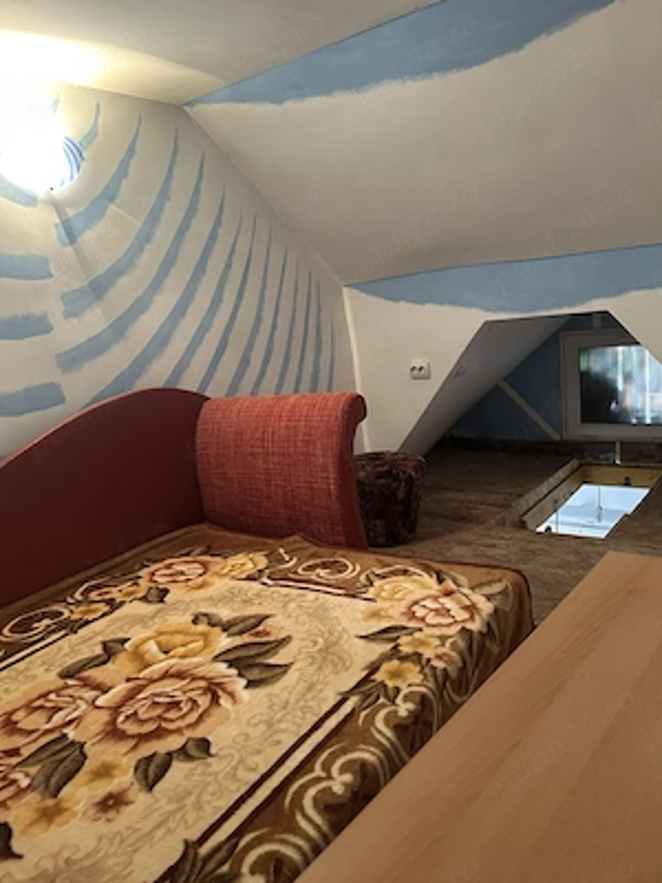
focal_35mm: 26
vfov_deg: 67.3
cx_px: 331
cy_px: 442
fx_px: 663
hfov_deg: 53.1
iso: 400
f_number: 1.5
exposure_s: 1/50
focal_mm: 5.7
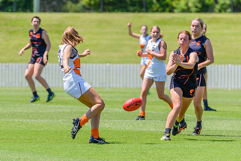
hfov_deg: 3.9
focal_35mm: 534
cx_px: 89
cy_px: 70
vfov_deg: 2.6
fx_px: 3576
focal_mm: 350
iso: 800
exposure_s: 1/1600
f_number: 8
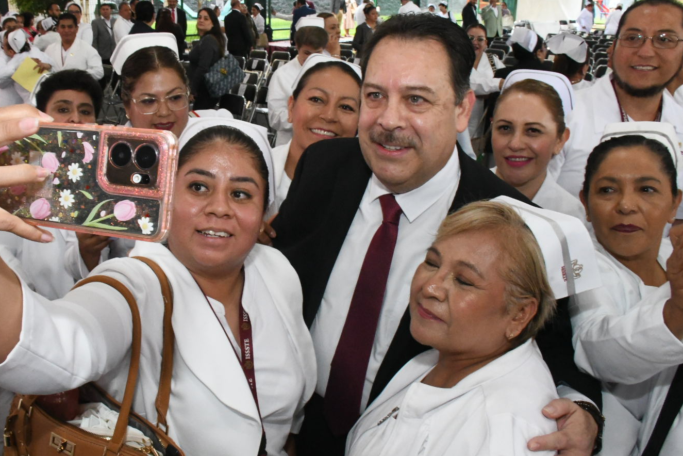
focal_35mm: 33
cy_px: 212
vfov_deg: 40.0
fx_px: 626
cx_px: 271
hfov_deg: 56.7
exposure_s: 1/125
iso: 8000
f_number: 20
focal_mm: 18
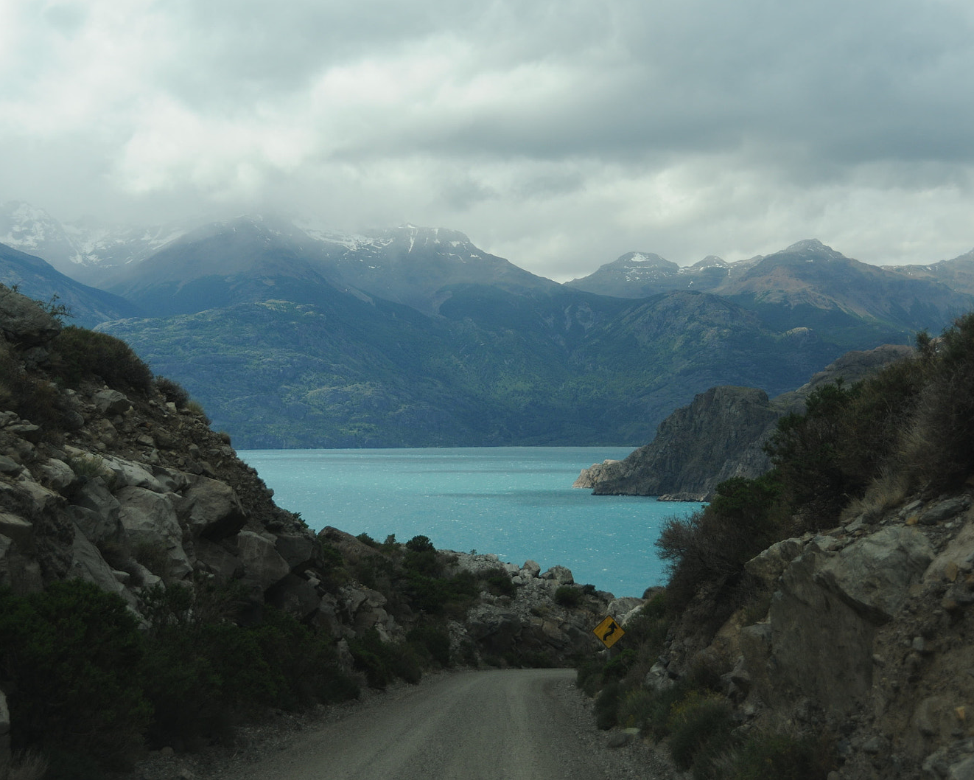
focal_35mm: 60
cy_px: 390
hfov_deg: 31.6
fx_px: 1717
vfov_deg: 25.6
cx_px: 404
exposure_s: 1/1250
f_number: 5
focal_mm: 35
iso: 200
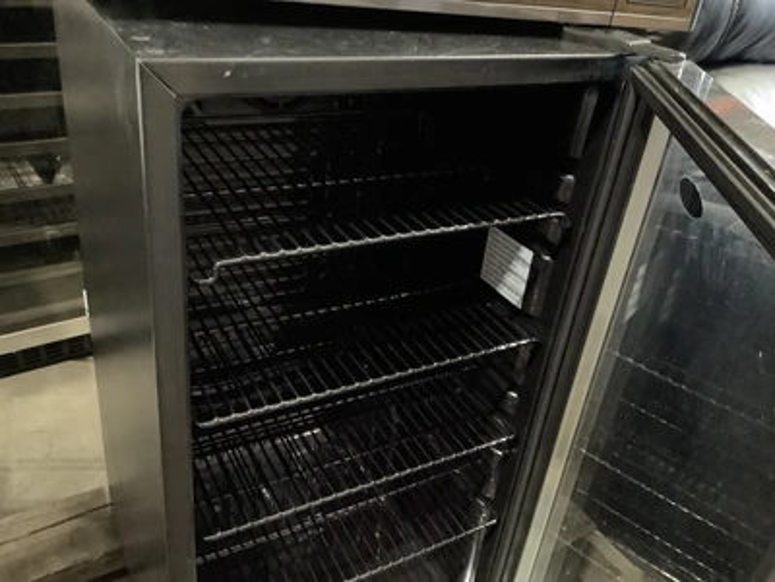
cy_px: 291
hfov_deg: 58.4
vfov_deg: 45.4
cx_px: 388
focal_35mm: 31
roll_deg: -5.0
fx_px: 694
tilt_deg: -28.1
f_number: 2.4
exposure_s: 1/24
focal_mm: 3.3
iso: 640
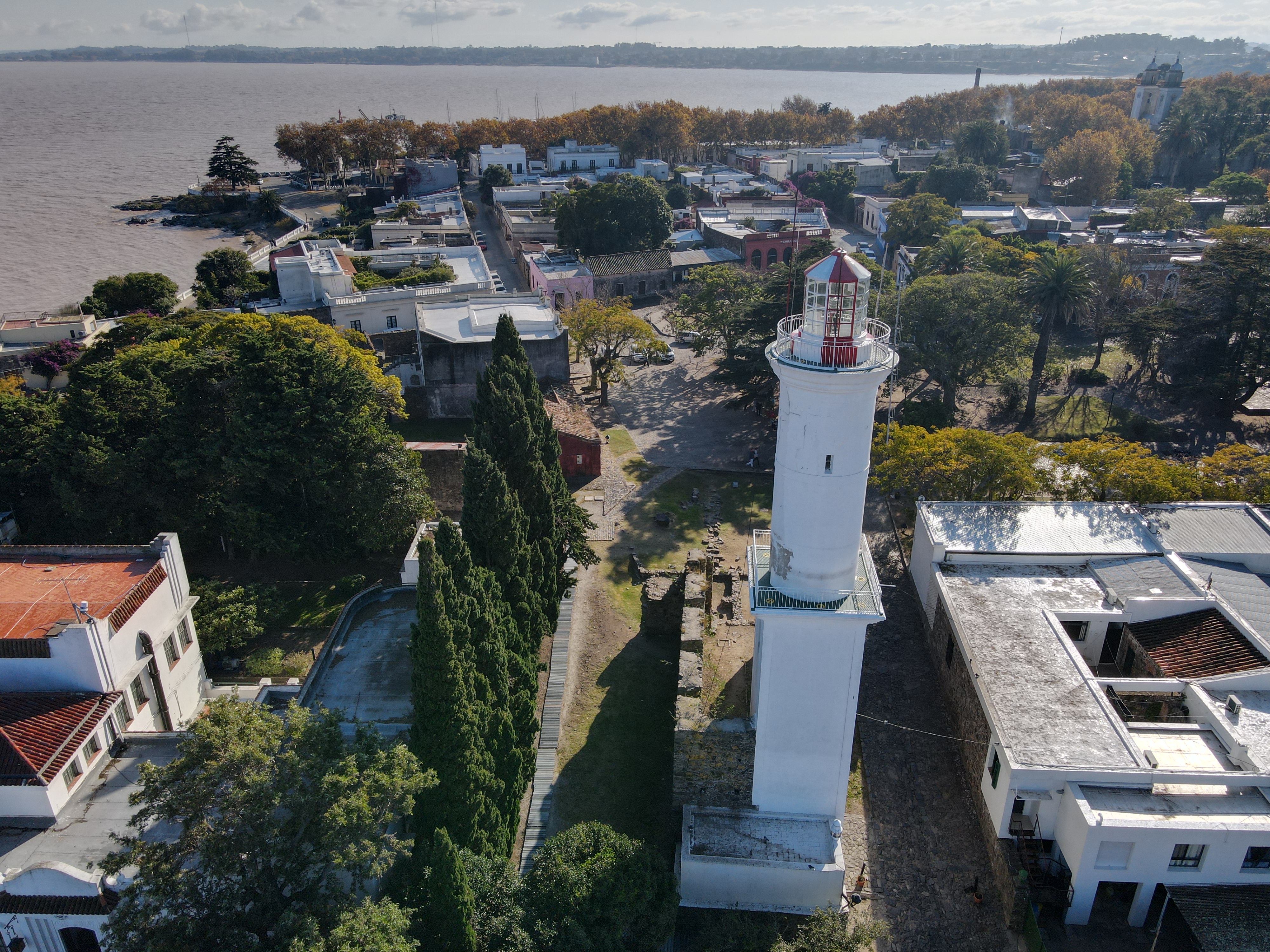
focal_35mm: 24
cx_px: 635
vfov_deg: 56.8
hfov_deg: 71.6
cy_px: 476
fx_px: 881
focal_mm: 4.5
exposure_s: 1/500
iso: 100
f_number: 2.8
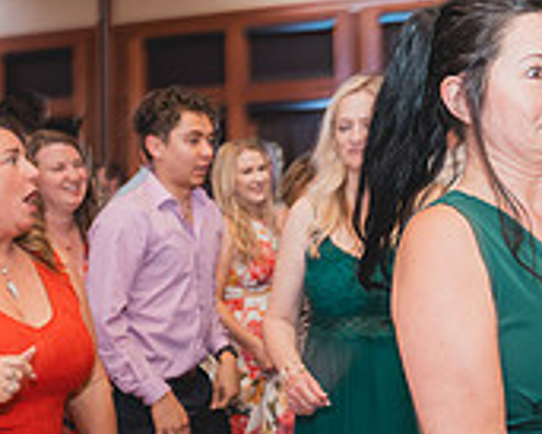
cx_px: 450
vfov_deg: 28.1
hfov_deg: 33.5
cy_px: 169
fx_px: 867
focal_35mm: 54
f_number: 2.8
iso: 1000
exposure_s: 1/20
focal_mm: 17
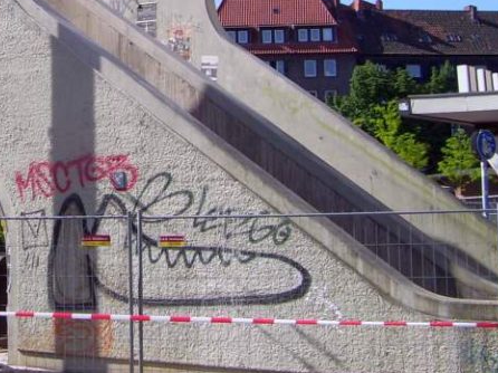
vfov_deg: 17.0
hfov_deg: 22.1
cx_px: -6
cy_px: 0
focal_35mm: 85
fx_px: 1222
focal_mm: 6
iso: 80
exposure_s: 1/500
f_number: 4.8
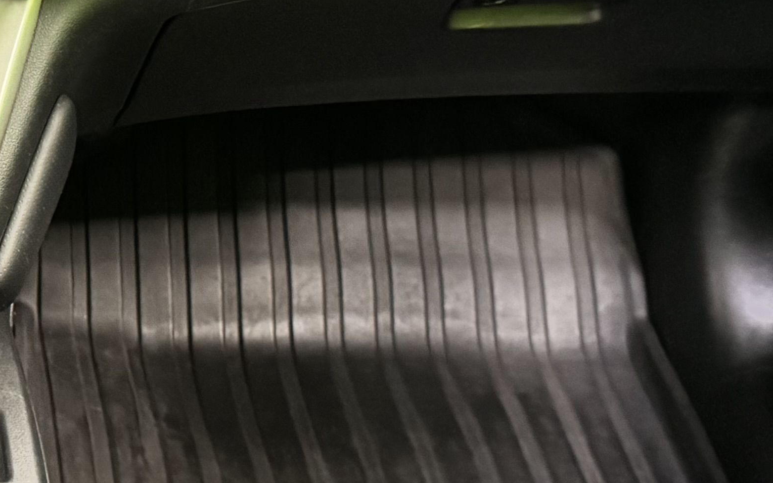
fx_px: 1959
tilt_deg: -39.0
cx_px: -204
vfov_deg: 14.1
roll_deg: +0.3
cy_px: 240
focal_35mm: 93
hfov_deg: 20.6
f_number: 1.78
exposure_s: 1/33
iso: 800
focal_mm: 6.76
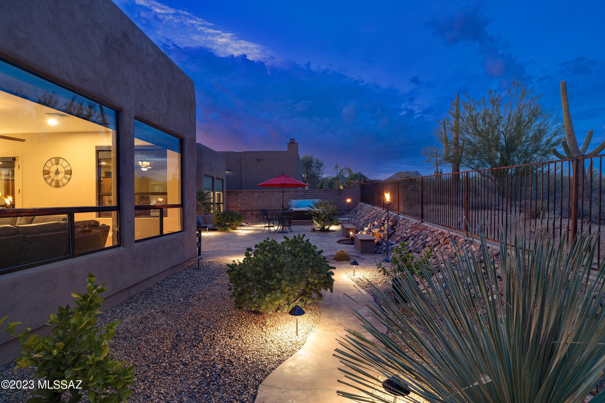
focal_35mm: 16
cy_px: 202
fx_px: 269
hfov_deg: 96.7
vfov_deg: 73.7
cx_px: 302
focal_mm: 16
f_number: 7.1
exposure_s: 2.5
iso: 200
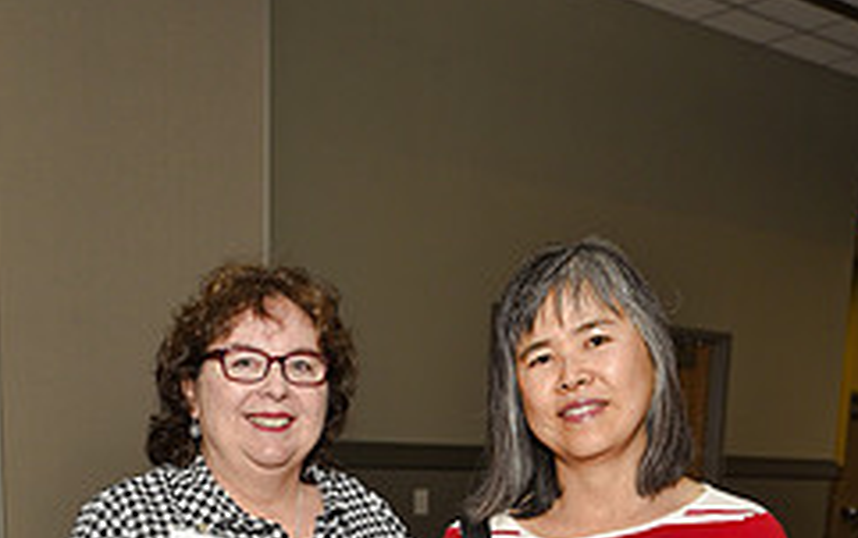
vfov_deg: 19.5
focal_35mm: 59
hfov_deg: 34.4
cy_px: 784
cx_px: 360
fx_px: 1381
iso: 200
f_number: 5
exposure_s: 1/60
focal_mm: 31
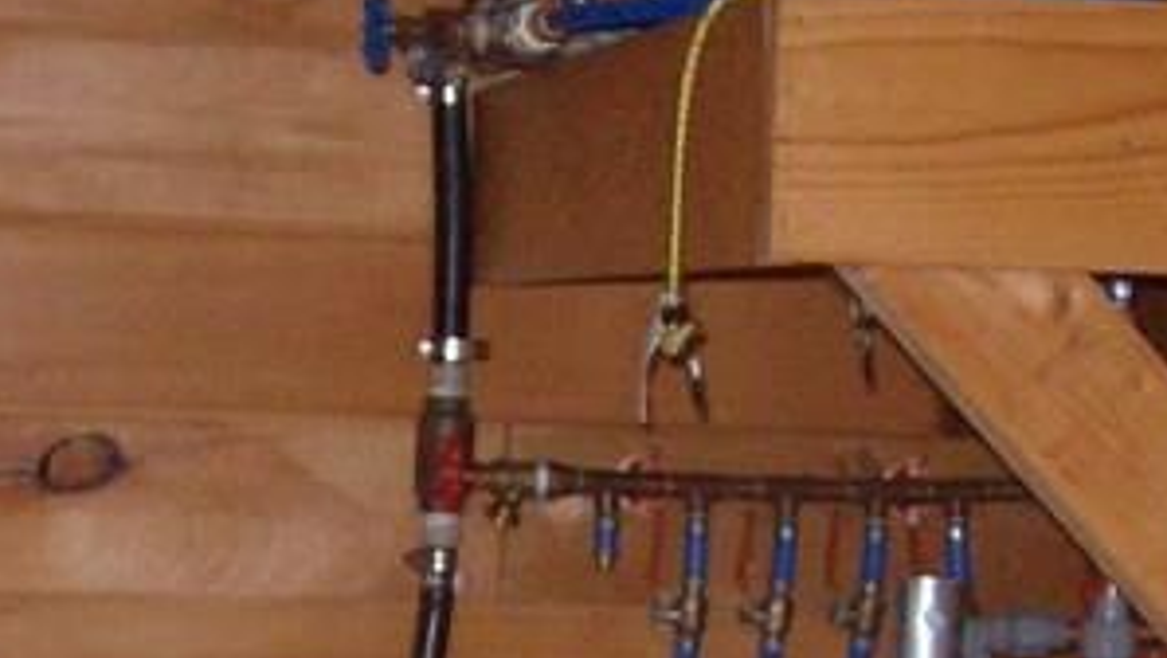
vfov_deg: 9.1
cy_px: 893
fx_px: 4056
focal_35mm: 131
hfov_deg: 16.3
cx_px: 396
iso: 200
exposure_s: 1/40
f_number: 2.8
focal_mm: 5.8
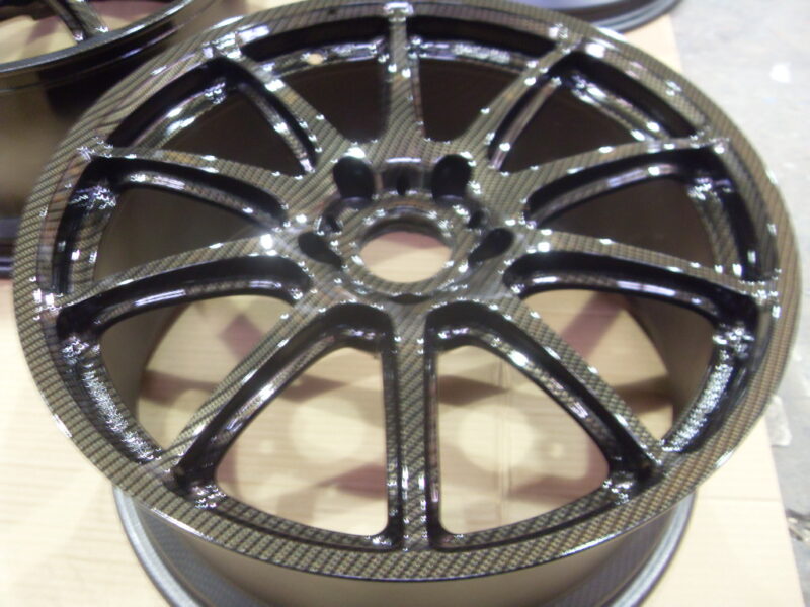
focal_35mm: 35
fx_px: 819
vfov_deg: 40.7
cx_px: 405
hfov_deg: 52.6
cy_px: 304
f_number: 2.8
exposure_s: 1/4
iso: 200
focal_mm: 6.3
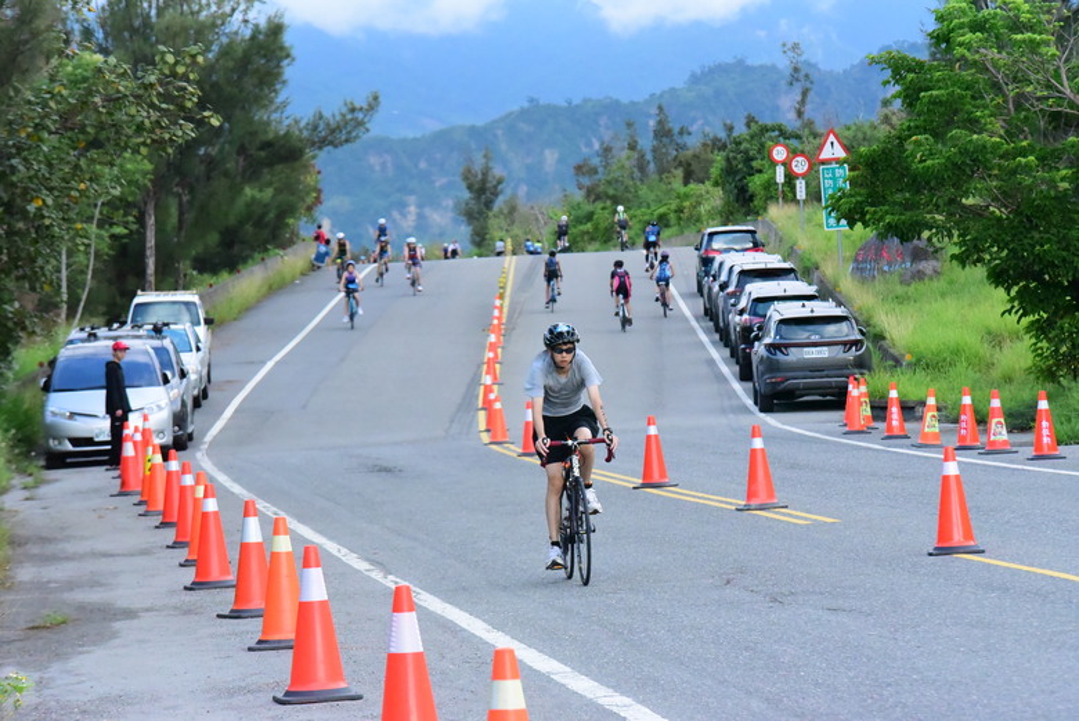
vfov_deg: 8.1
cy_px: 360
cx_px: 540
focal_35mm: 170
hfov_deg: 12.1
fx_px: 5098
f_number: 10
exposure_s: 1/4000
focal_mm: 170
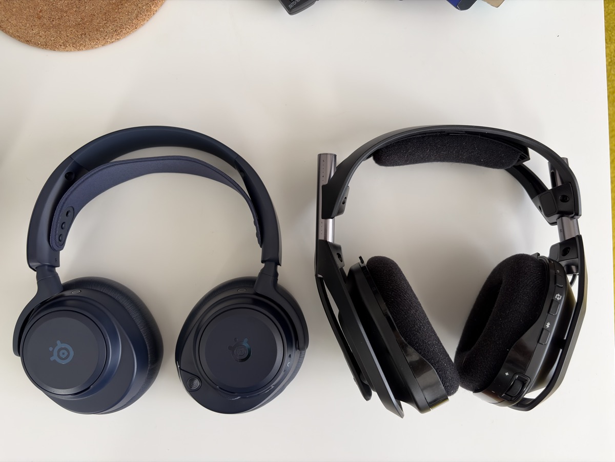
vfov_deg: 53.1
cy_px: 231
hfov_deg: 67.3
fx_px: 462
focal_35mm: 26
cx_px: 308
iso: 64
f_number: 1.6
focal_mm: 5.96
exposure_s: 1/60
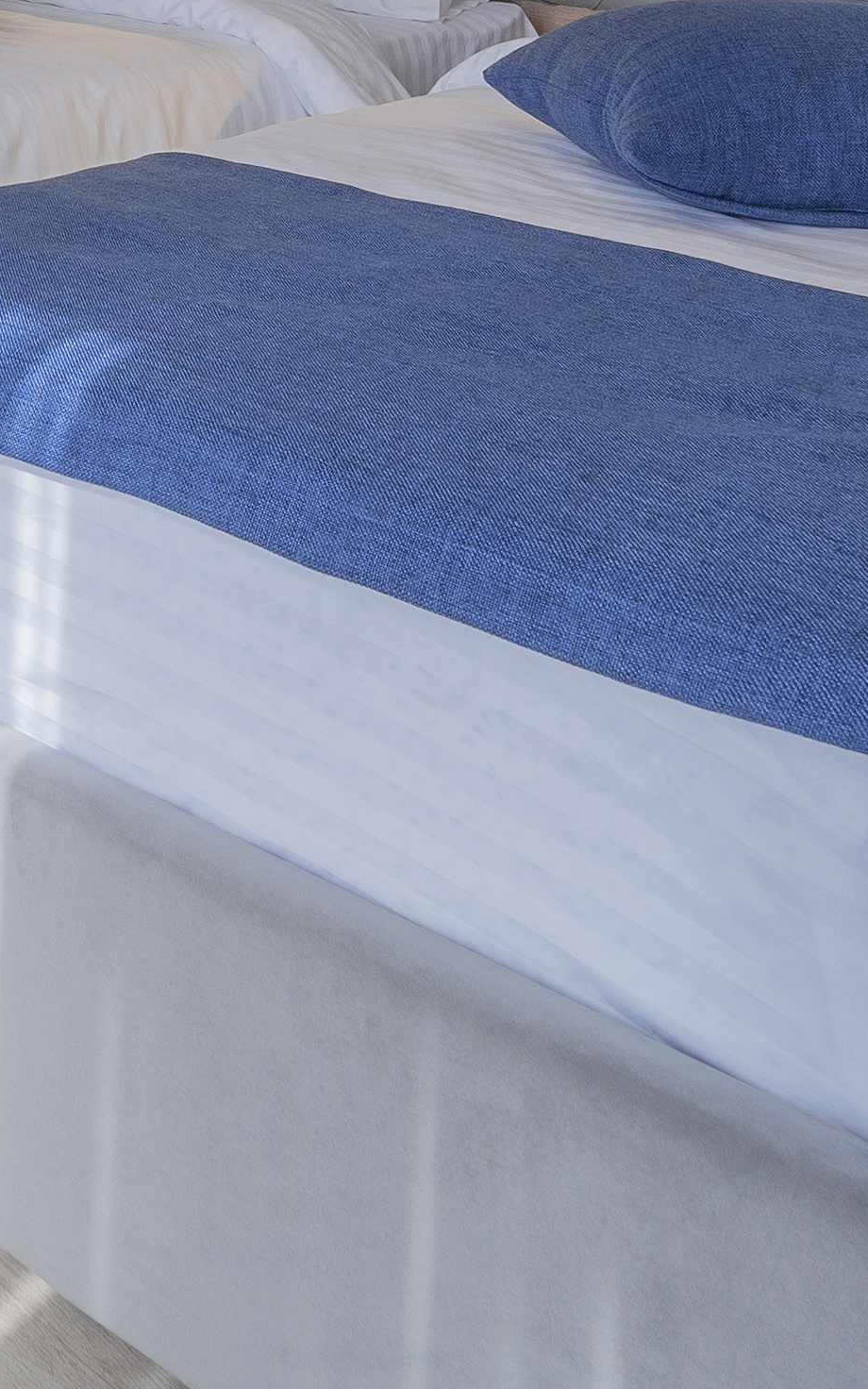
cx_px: -336
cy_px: -272
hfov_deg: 20.6
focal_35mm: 56
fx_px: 2120
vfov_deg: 30.8
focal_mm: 7
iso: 100
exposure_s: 1/25
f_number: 5.6
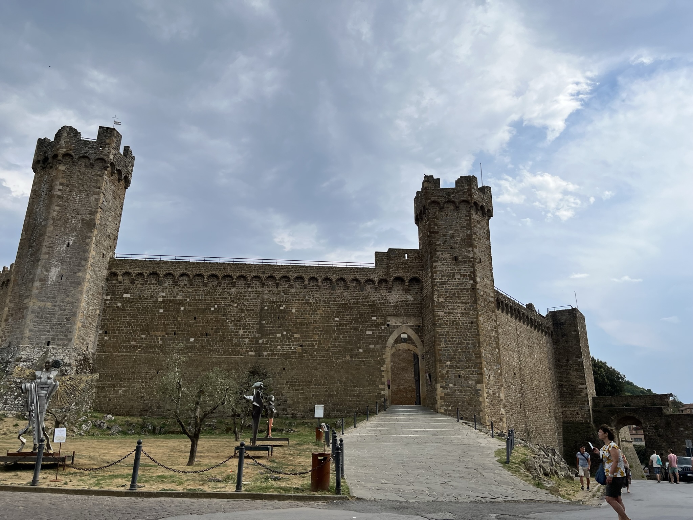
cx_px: 346
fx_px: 521
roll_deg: -0.8
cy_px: 260
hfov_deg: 67.3
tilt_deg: +16.4
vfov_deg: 53.1
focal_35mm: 26
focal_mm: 5.1
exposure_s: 1/5076
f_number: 1.6
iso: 50
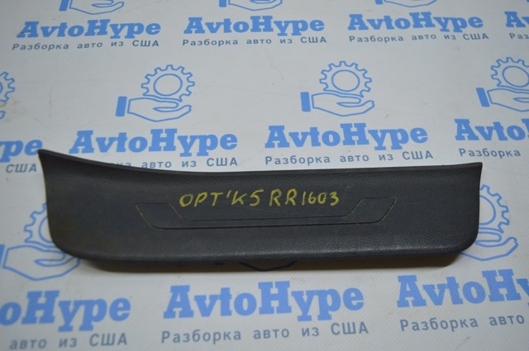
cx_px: 264
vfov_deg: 43.5
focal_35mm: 30
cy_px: 176
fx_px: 440
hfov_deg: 62.0
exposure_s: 1/160
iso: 400
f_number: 3.8
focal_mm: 20
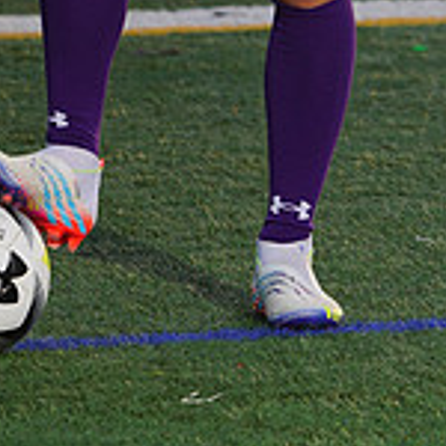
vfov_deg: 2.2
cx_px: 147
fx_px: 11822
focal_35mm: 811
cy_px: -324
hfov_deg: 2.2
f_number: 7.1
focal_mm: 247
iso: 100
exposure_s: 1/200
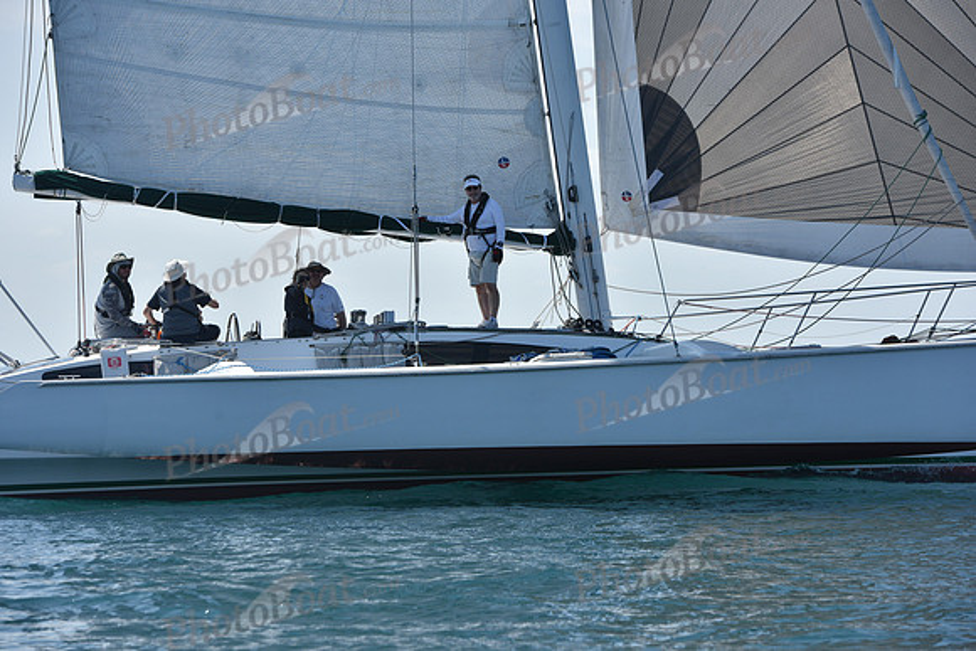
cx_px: 488
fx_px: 4067
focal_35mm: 150
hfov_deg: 13.7
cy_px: 326
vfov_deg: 9.2
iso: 250
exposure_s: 1/1250
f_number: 8
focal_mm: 150
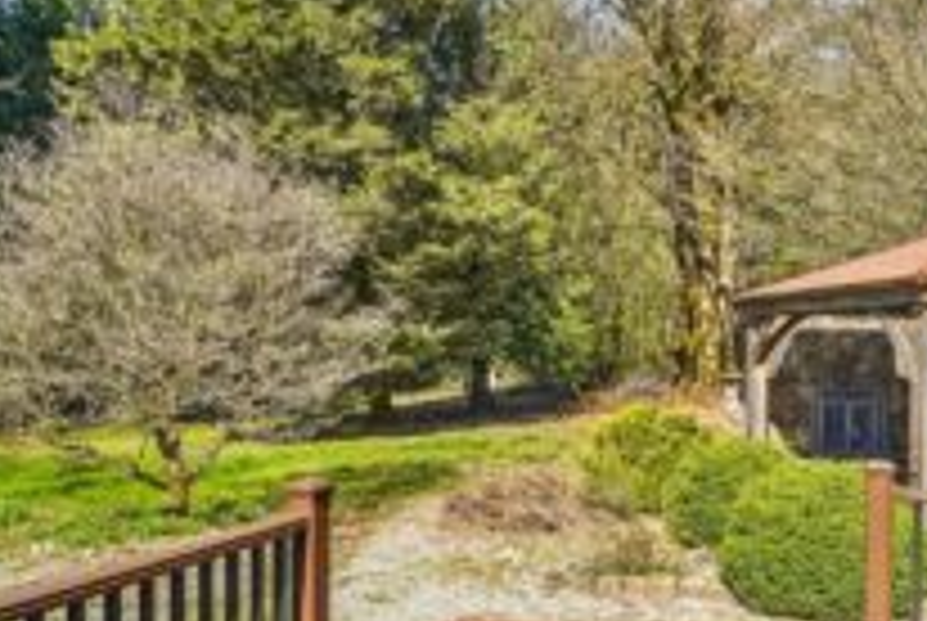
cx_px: 594
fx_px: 799
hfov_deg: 59.2
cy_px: 371
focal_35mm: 31
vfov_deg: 42.3
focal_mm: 16
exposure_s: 1/1000
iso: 1600
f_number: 8
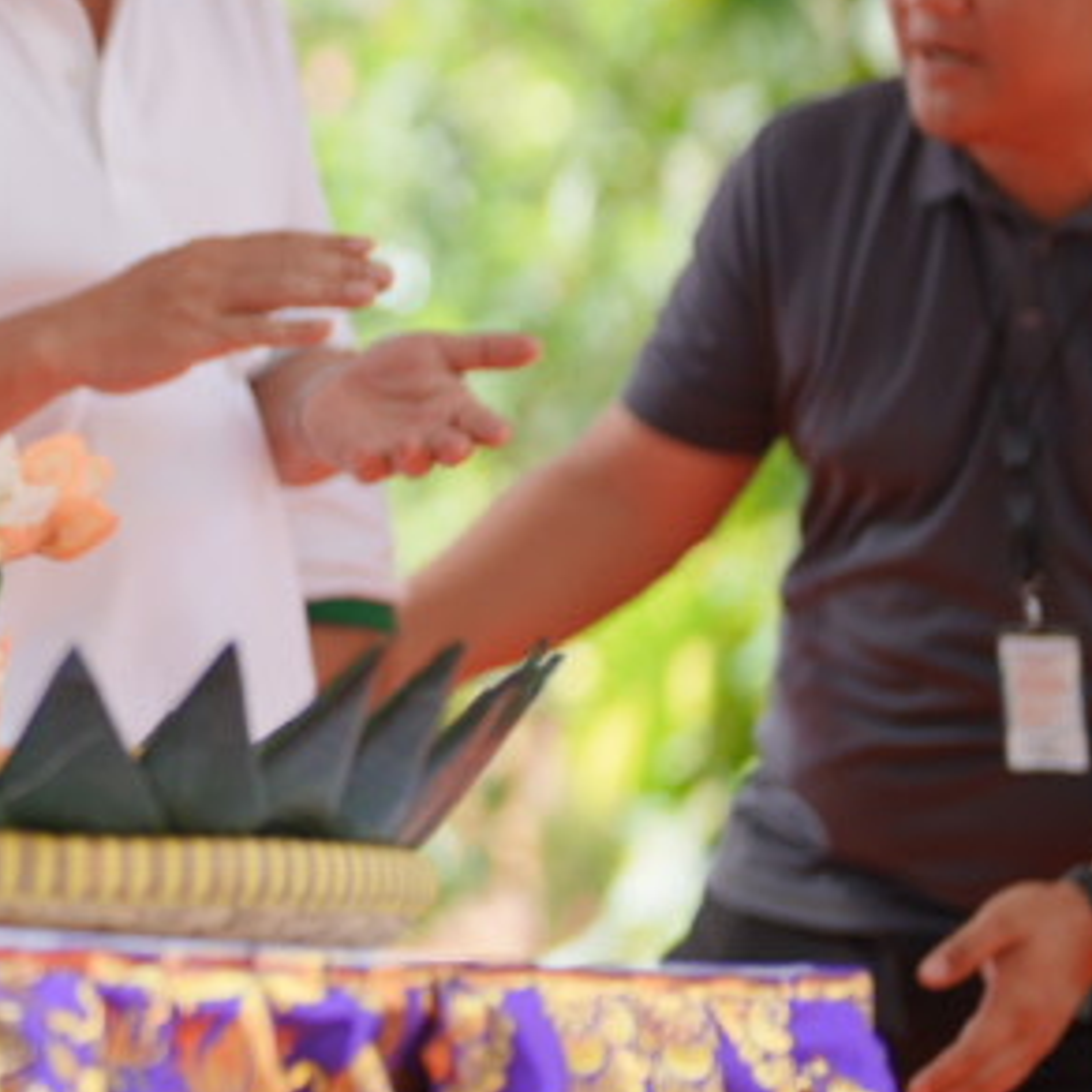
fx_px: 8387
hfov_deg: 7.1
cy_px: 142
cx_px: -1275
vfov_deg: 7.4
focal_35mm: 235
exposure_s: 1/640
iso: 125
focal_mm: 50
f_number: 1.2
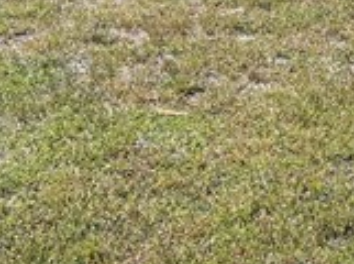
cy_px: -200
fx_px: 1561
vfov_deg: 9.2
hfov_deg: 12.3
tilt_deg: -3.2
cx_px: 550
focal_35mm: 153
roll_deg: +0.1
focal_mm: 6.76
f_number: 1.78
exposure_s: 1/3425
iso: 100
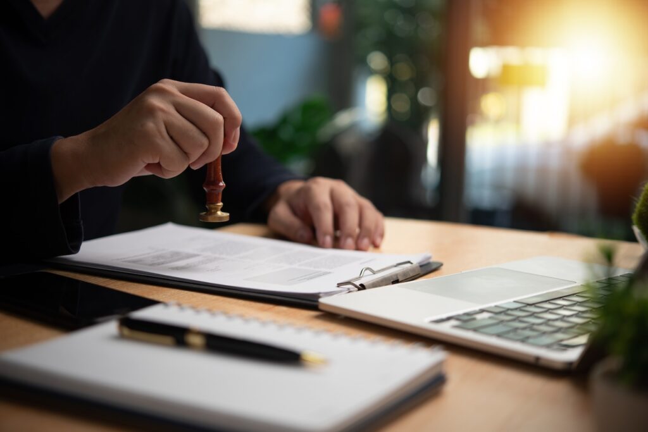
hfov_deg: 33.4
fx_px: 1080
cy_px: 216
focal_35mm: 60
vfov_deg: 22.6
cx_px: 324
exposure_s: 1/160
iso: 160
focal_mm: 60
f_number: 2.8
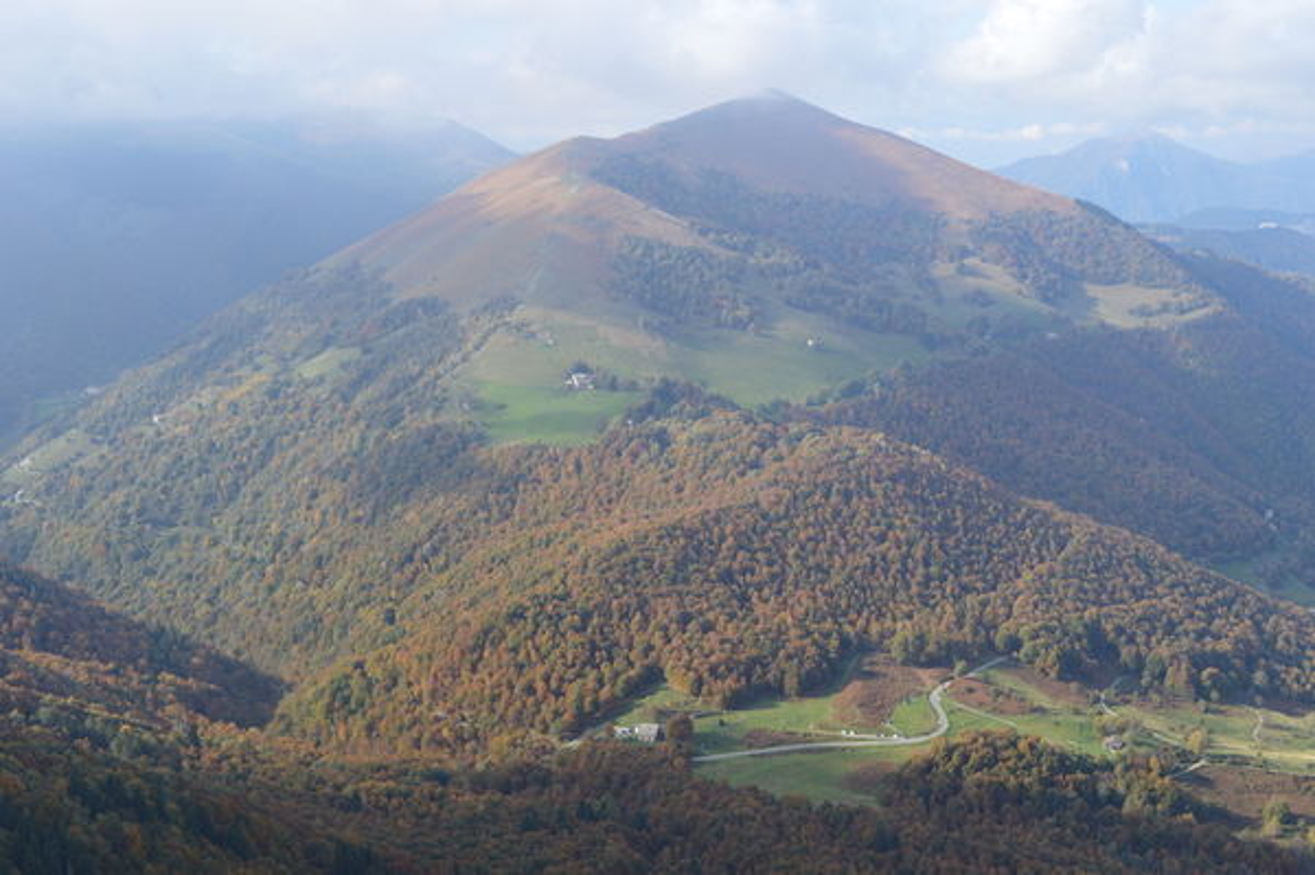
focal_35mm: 45
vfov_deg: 29.8
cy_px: 438
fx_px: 1642
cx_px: 658
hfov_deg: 43.6
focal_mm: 30
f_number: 6.3
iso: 100
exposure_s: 1/160
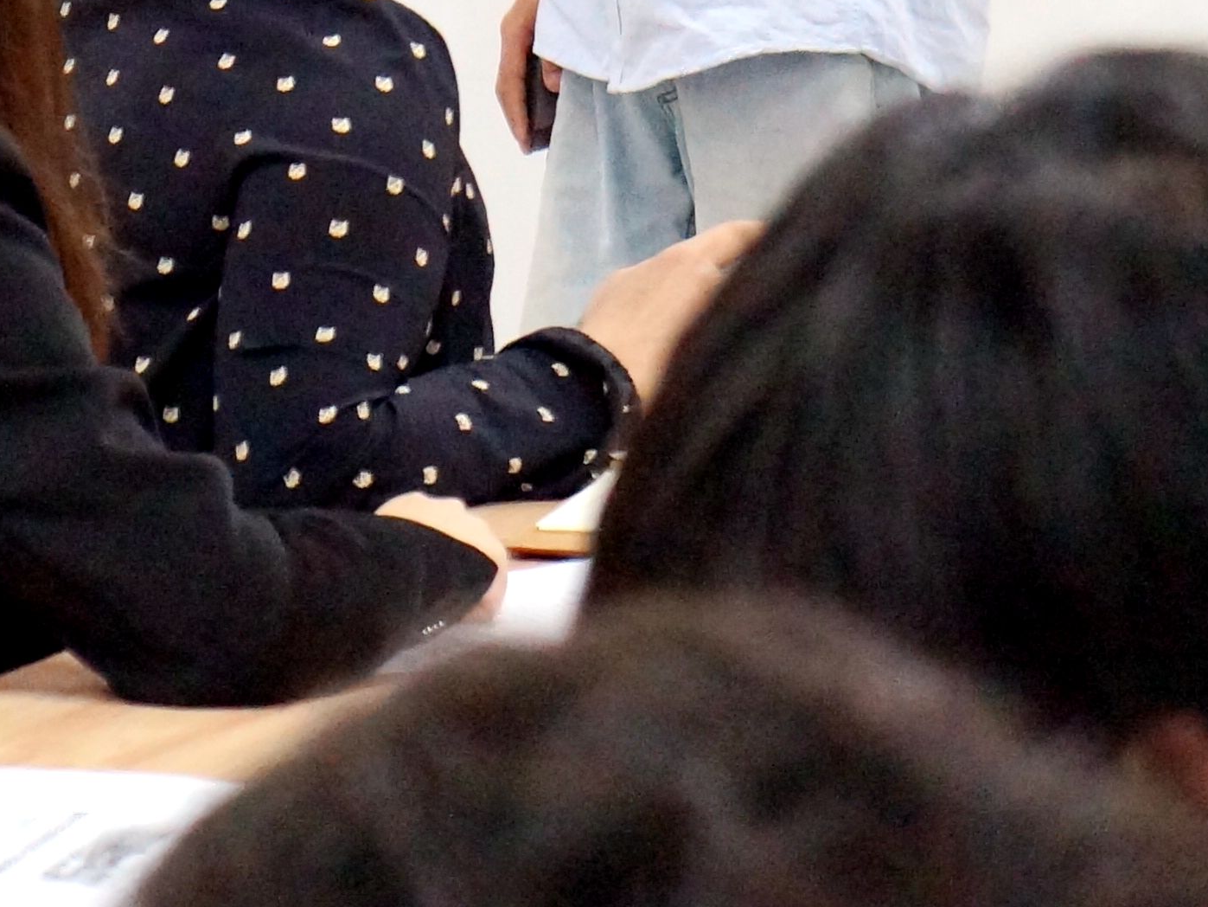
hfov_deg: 7.1
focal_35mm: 279
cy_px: -312
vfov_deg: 5.3
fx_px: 9726
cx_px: 24
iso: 2500
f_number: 5.6
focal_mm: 55
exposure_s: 1/160
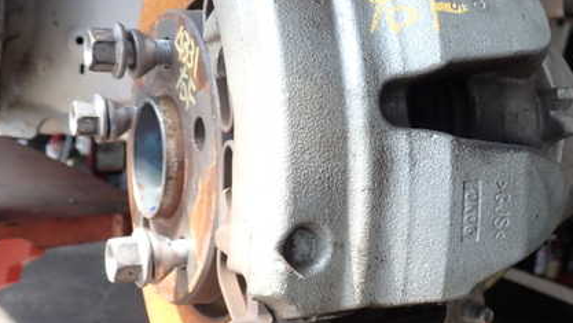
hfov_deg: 43.1
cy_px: 131
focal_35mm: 47
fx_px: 714
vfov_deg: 25.4
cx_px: 381
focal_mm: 5.4
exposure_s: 1/160
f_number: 3.2
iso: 100
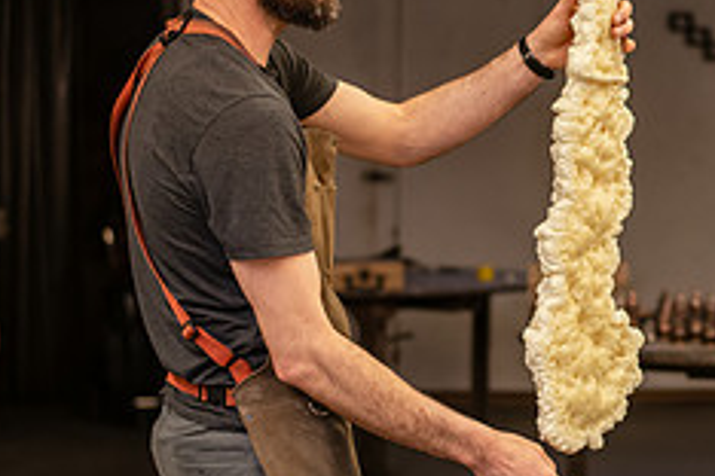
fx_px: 2463
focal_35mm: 124
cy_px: 224
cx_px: 691
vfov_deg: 11.1
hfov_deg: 16.2
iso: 500
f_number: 2.2
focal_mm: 50
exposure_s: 1/160
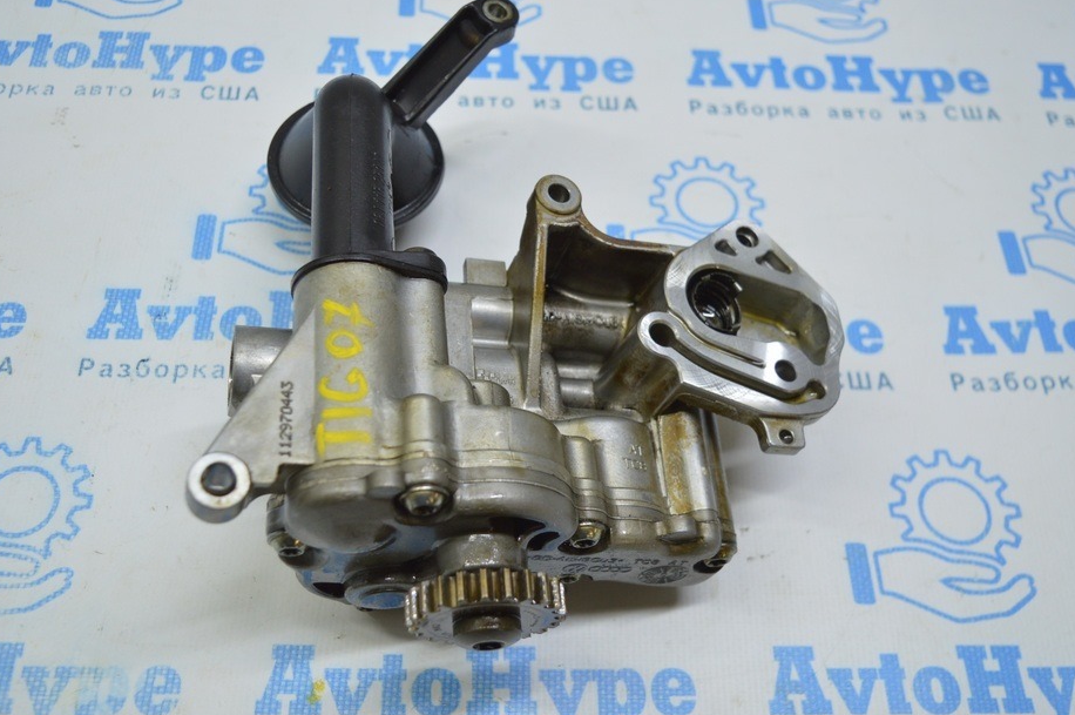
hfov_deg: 50.0
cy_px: 354
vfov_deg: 34.5
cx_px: 478
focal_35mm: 39
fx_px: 1150
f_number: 3.8
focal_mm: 23
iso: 400
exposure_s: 1/80
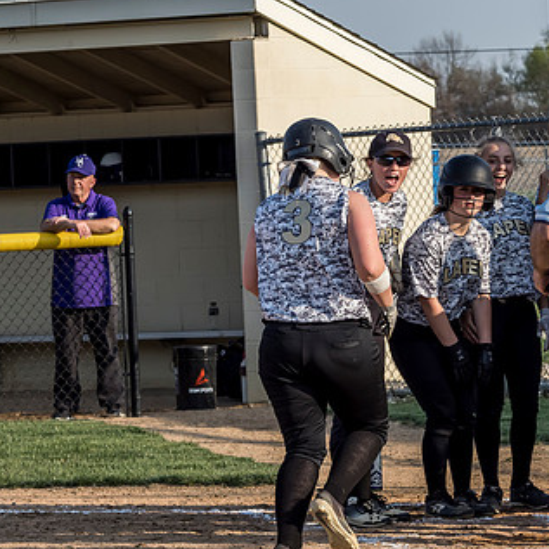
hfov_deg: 6.1
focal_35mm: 285
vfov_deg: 6.1
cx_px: 357
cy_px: 337
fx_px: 5114
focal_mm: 88
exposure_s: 1/1000
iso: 400
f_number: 6.3
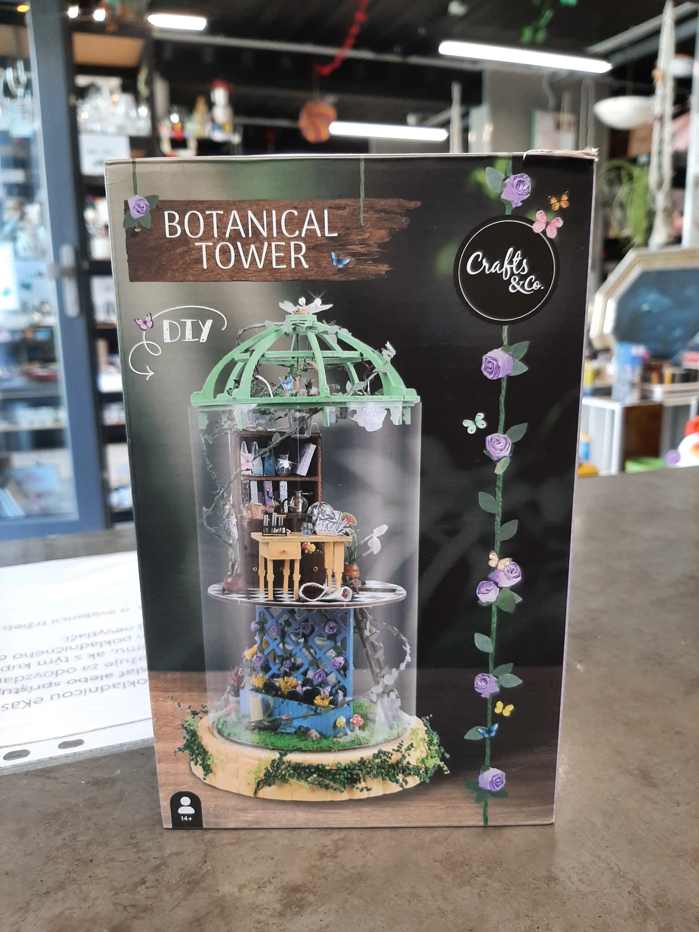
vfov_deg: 67.3
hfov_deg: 53.1
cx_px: 350
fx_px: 700
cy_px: 466
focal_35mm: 26
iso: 125
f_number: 1.7
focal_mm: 3.93
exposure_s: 1/50
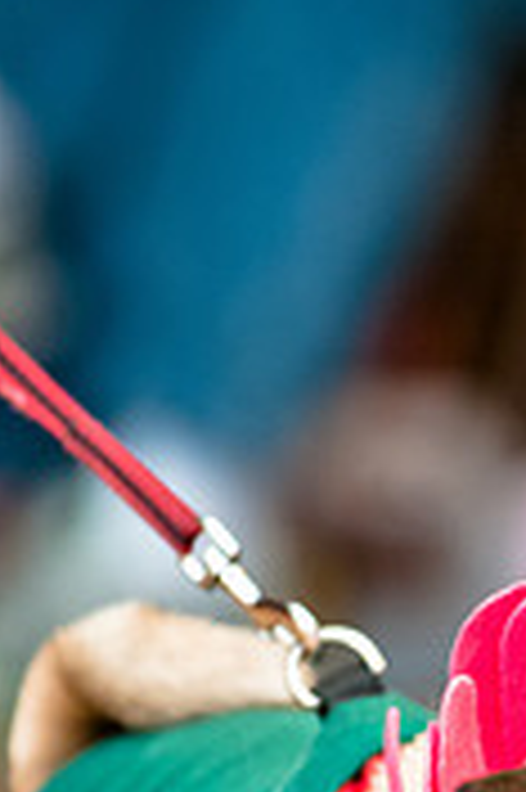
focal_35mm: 768
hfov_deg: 1.8
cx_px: 668
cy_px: 774
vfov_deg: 2.7
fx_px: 16864
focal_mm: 200
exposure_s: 1/200
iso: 200
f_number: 3.5
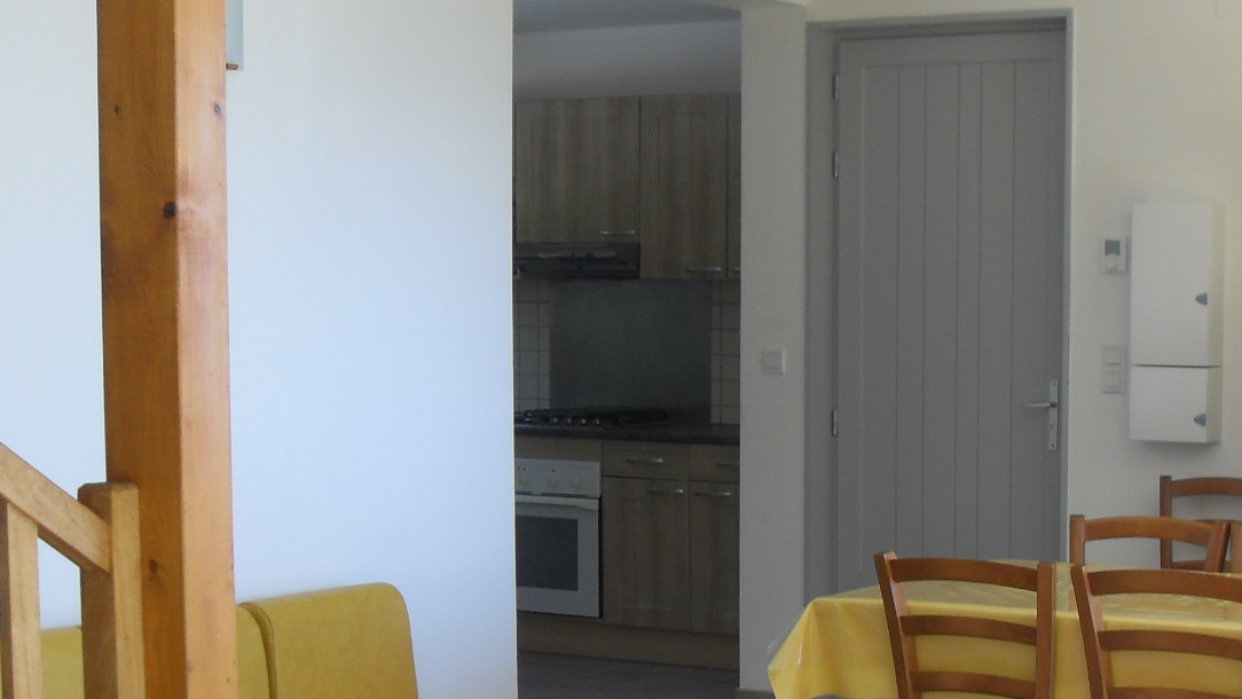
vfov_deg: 17.2
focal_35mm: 70
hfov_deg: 29.4
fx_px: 2306
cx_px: 1013
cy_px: 486
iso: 100
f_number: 2.8
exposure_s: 1/60
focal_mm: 6.3
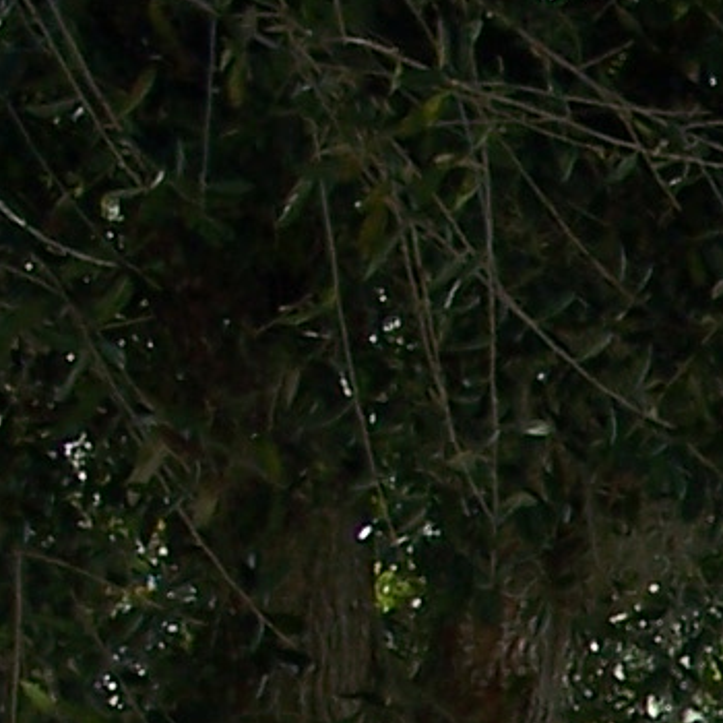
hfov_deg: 5.3
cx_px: 2404
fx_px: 7207
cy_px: 2020
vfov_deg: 5.5
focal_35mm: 305
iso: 64
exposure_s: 1/640
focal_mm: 7.8
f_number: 2.8
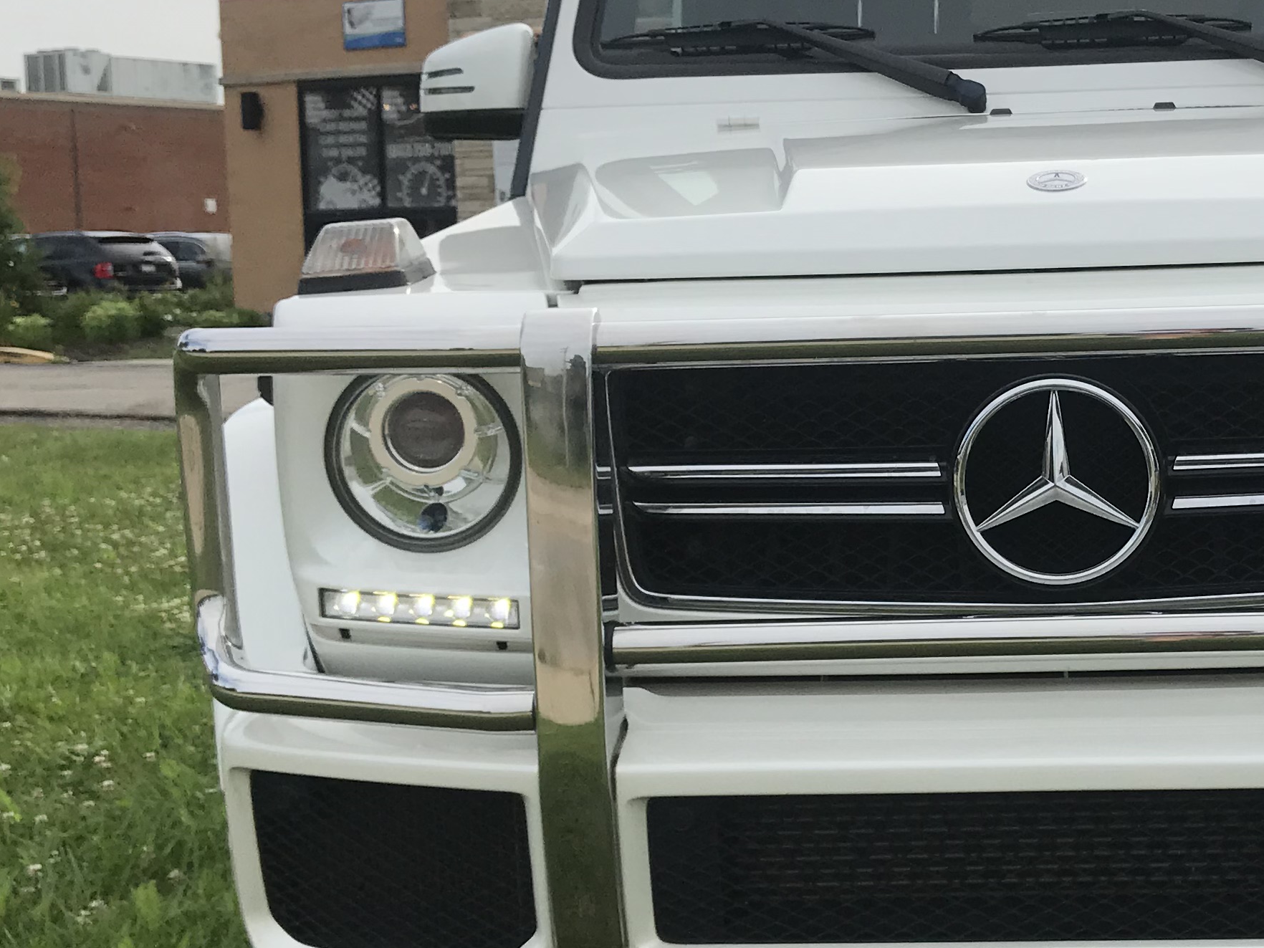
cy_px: 542
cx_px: 1054
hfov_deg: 29.4
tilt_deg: -6.1
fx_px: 2337
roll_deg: +1.1
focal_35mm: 64
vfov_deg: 22.9
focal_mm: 3.99
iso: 20
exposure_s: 1/2037
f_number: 1.8
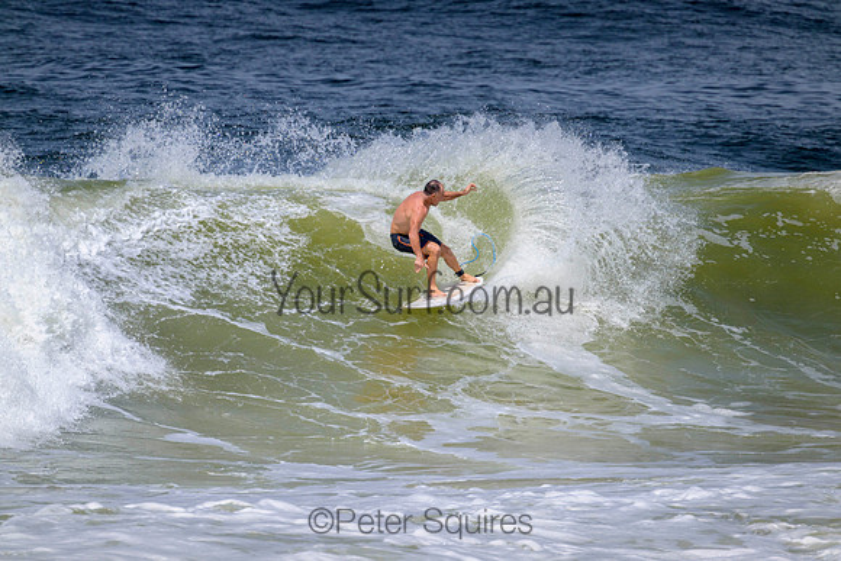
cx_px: 420
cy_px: 280
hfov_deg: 2.6
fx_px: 18692
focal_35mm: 800
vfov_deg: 1.7
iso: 500
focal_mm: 800
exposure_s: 1/2000
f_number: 11
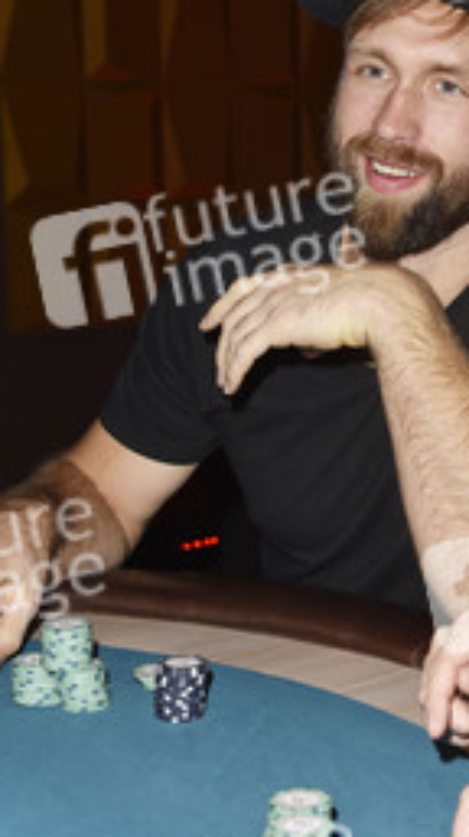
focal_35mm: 75
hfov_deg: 16.0
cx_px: 293
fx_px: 1663
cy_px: 414
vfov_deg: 28.3
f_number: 6.3
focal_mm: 46
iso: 320
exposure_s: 1/200
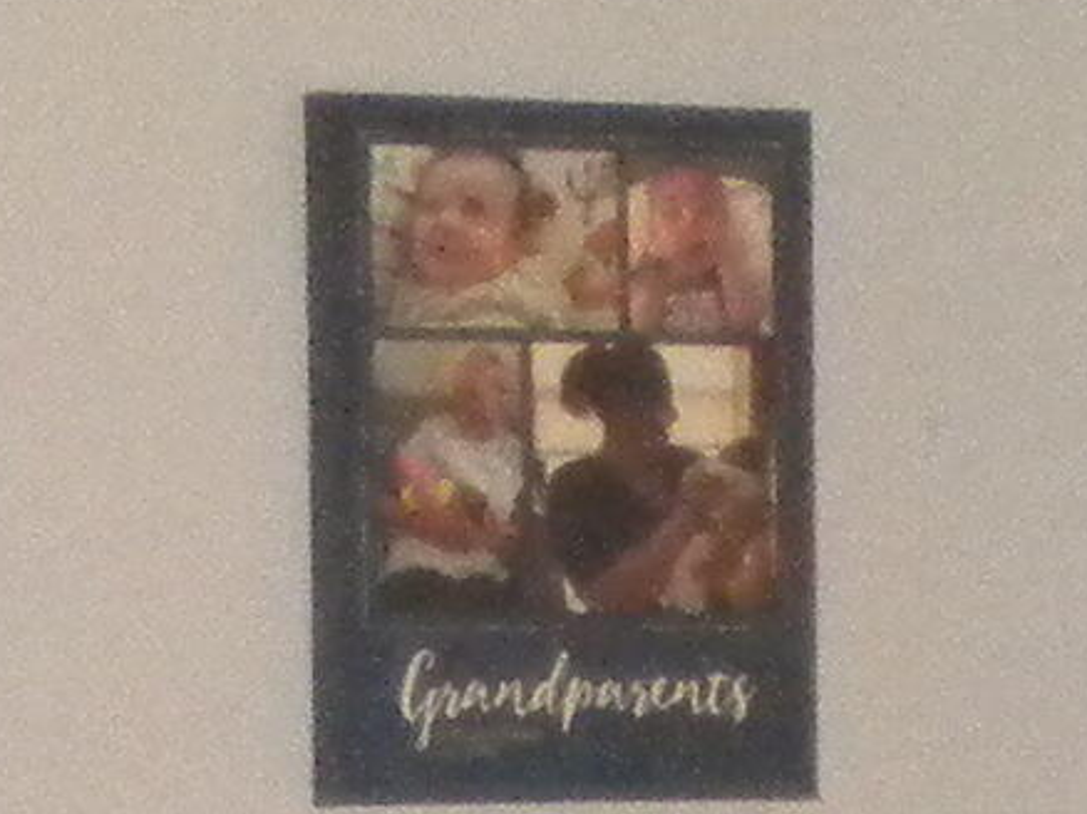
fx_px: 7532
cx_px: 1030
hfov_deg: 8.2
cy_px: 1266
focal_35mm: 240
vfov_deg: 6.1
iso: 718
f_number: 3.1
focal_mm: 6.3
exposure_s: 1/30
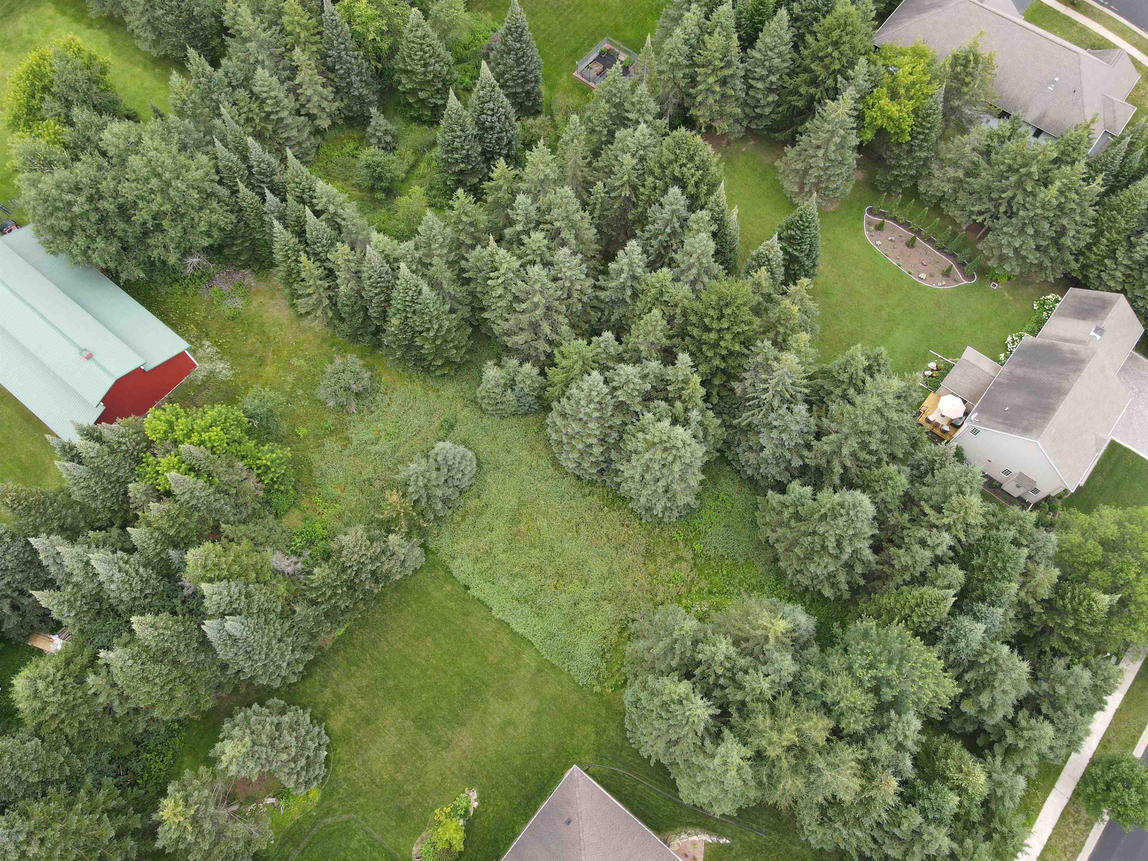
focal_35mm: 24
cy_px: 430
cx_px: 574
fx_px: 796
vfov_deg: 56.8
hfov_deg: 71.6
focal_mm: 4.5
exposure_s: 1/60
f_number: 2.8
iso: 100
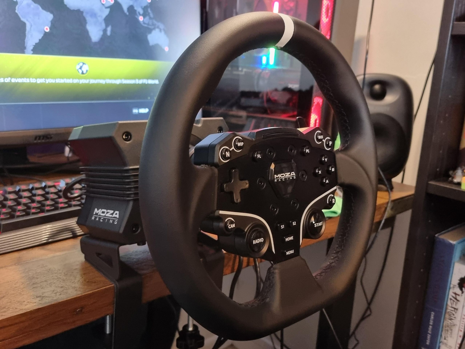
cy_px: 174
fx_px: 349
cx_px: 232
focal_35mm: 26
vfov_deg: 53.1
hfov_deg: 67.3
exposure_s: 1/25
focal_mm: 5.4
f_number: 1.8
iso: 1250
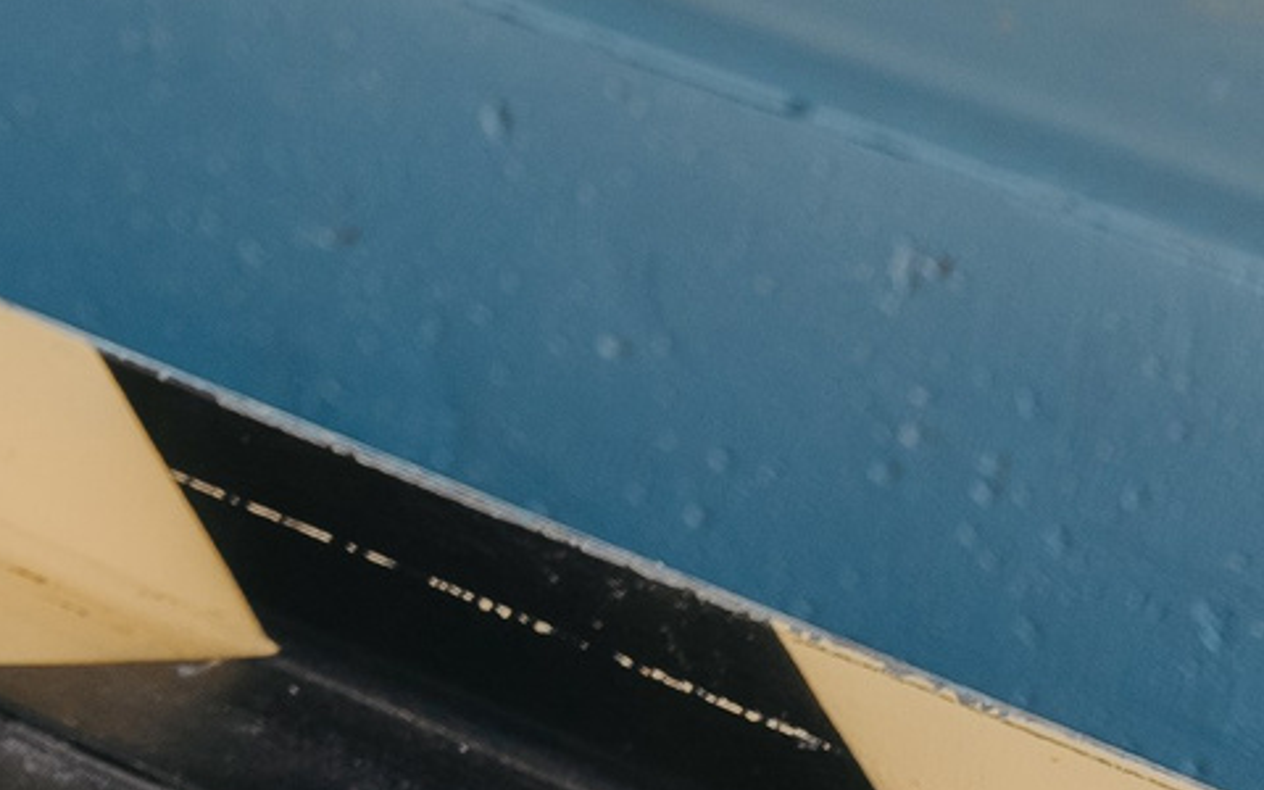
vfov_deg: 6.2
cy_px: -1213
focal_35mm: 201
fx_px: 6924
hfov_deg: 9.1
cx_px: -2001
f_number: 2.5
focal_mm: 37
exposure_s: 1/125
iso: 160
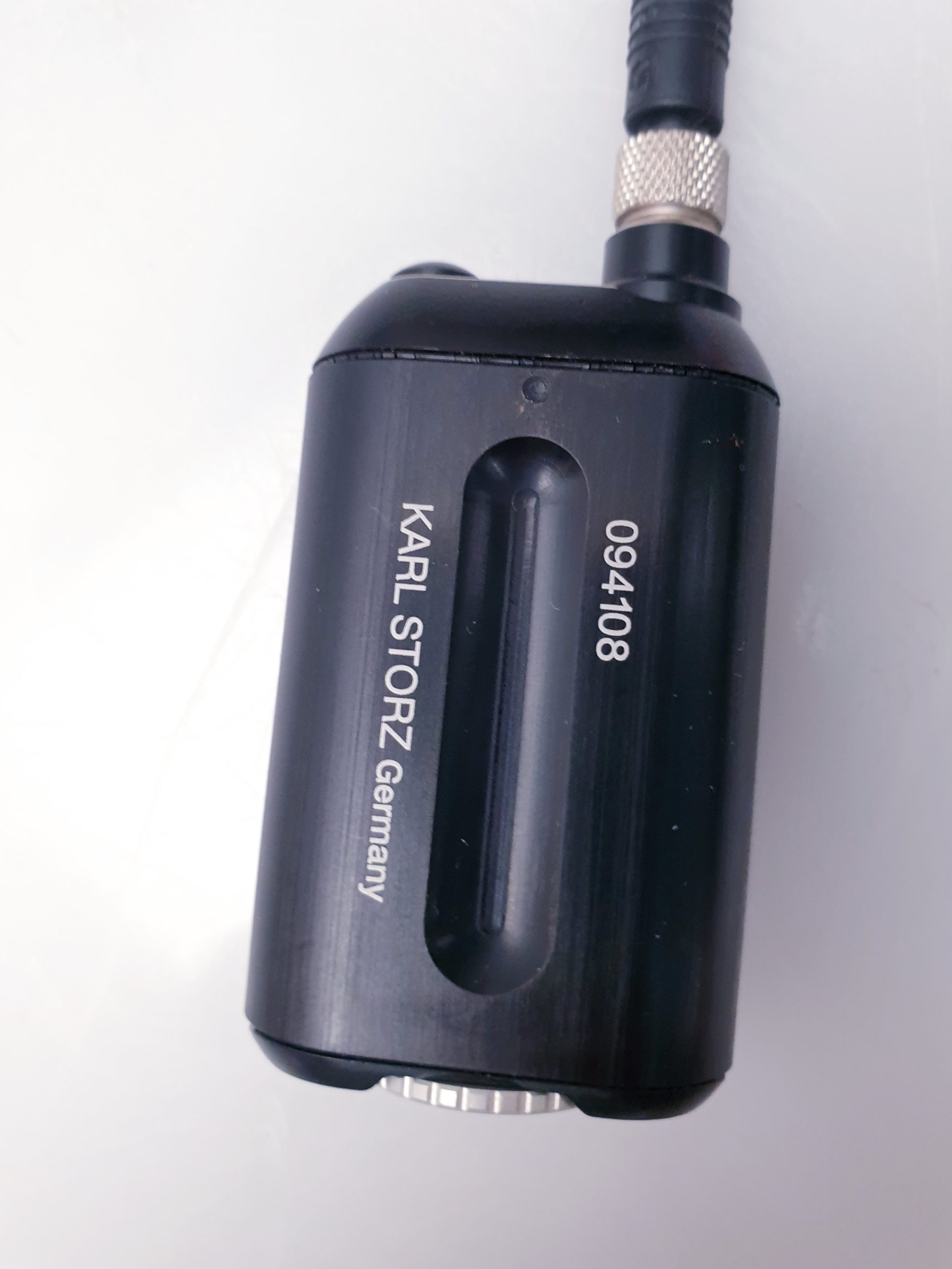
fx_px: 1027
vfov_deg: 63.4
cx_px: 472
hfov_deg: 49.7
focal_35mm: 28
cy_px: 589
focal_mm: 4.3
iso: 100
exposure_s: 1/50
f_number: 2.4
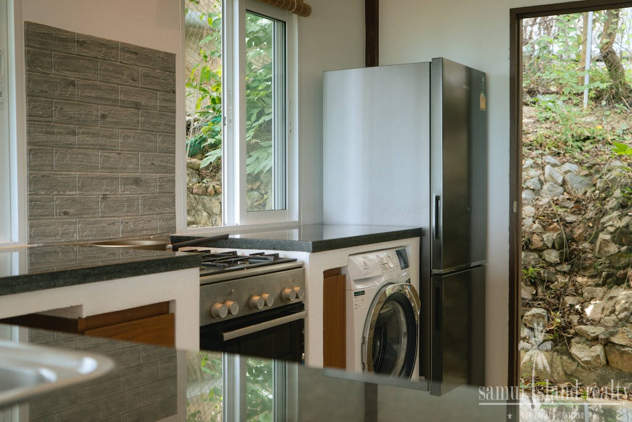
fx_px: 737
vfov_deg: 31.9
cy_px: 211
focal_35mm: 42
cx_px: 316
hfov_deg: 46.4
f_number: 3.5
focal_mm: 28
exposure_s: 1/45
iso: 100
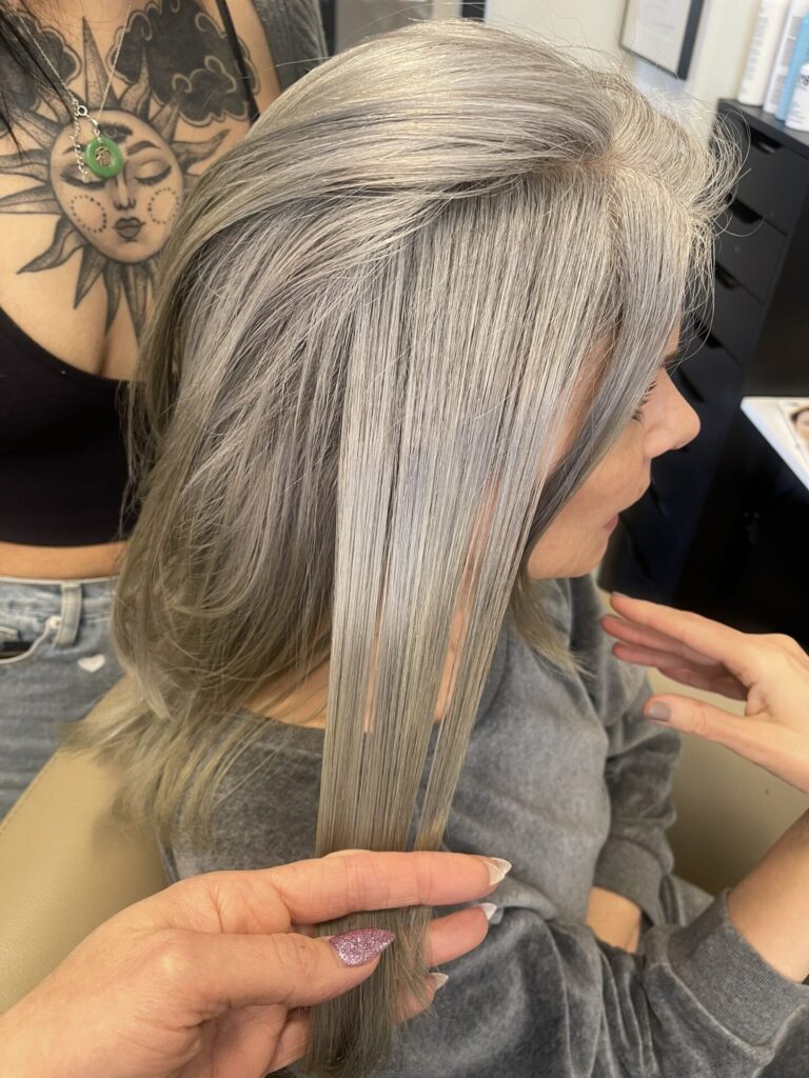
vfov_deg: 69.4
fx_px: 779
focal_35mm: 25
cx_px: 404
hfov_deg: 54.9
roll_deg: -4.8
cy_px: 539
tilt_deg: -36.9
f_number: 1.6
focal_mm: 5.1
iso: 100
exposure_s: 1/60
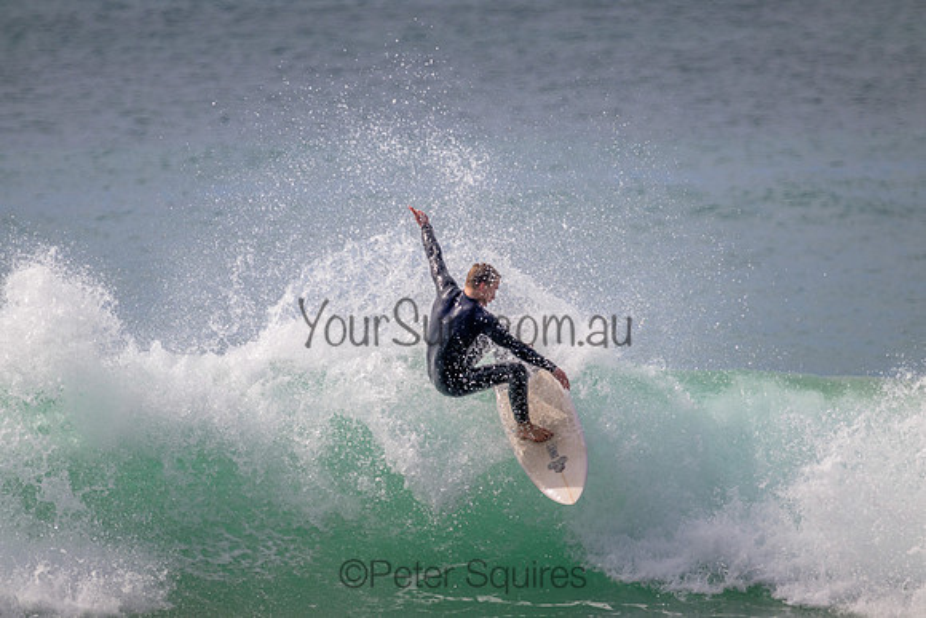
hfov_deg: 2.6
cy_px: 309
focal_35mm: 800
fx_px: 20582
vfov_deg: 1.7
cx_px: 463
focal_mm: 800
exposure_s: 1/2000
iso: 720
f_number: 11
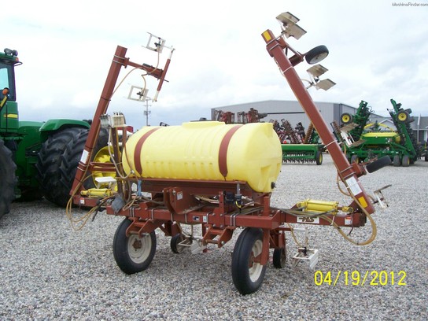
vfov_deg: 41.8
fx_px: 420
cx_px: 214
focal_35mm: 34
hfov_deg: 54.0
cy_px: 160
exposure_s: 1/374
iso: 80
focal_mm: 5.6
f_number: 5.1
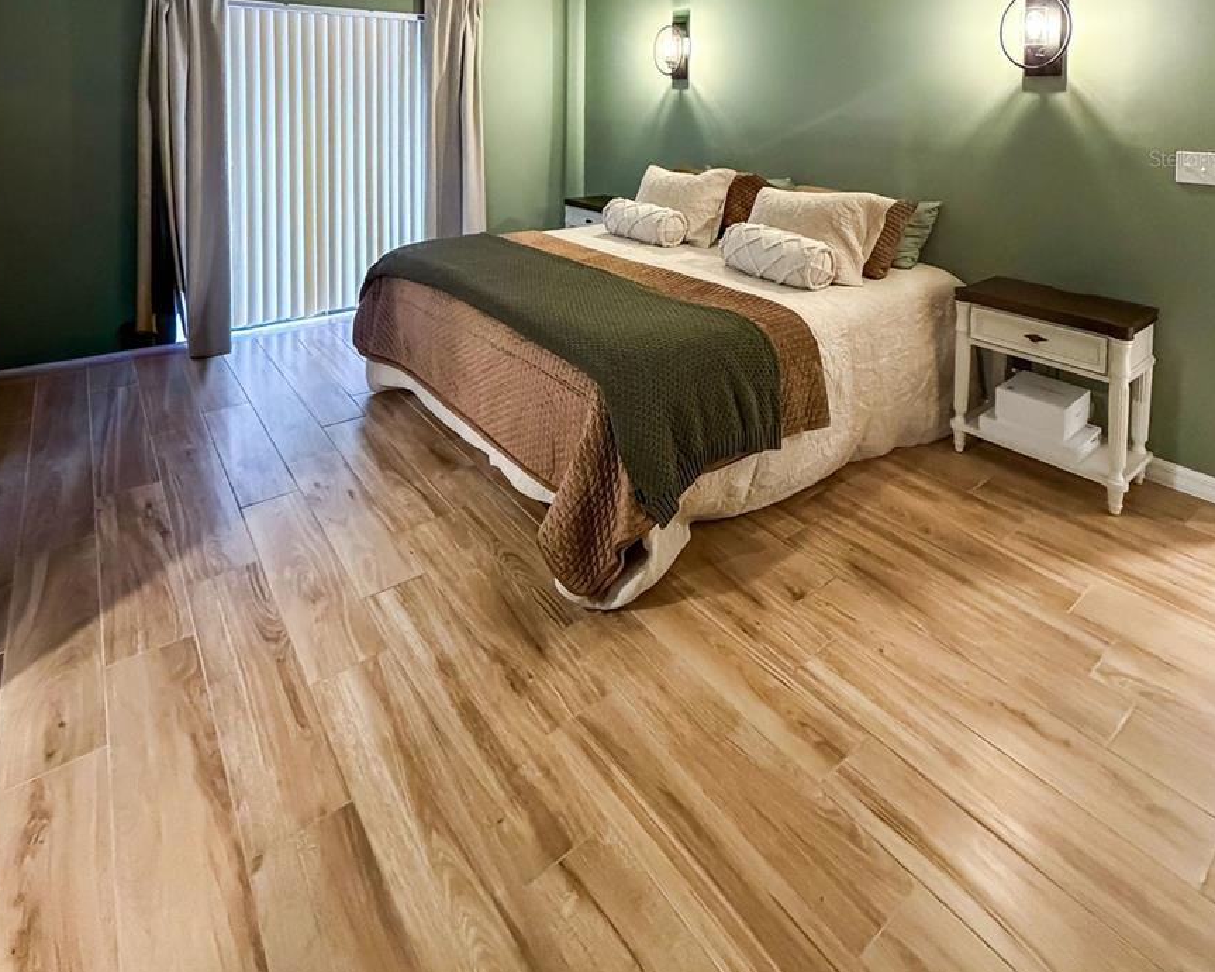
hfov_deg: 83.3
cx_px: 615
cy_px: 158
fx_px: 683
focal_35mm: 19
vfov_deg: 63.0
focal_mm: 2.22
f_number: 2.2
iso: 800
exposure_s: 1/60
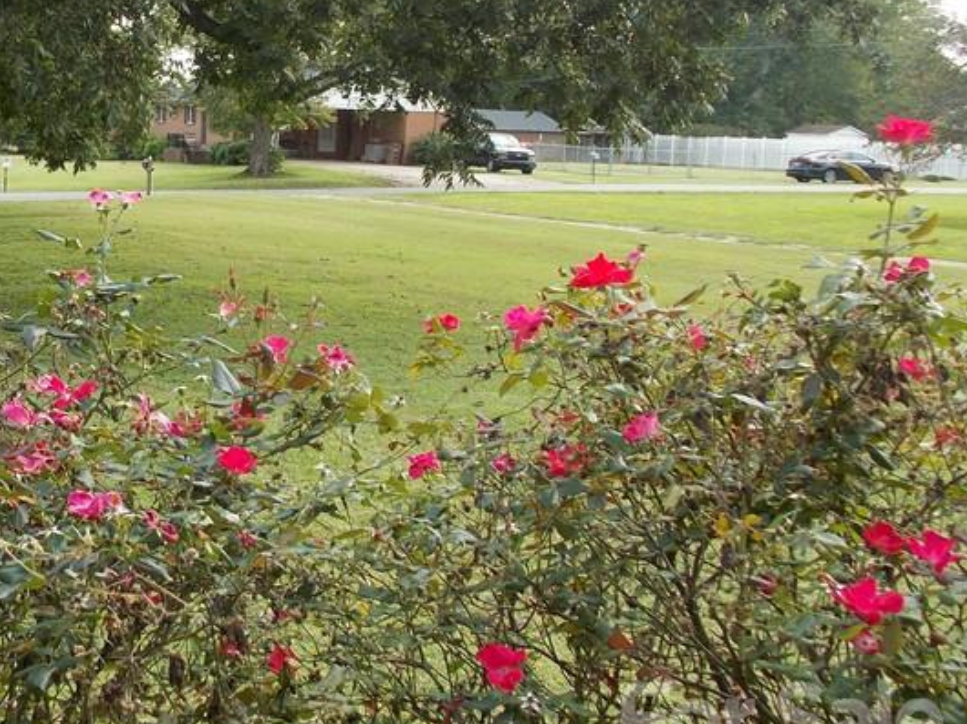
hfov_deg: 31.3
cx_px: 53
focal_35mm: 58
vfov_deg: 25.1
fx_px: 1620
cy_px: 246
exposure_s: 1/160
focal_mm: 5.3
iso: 80
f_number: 3.3
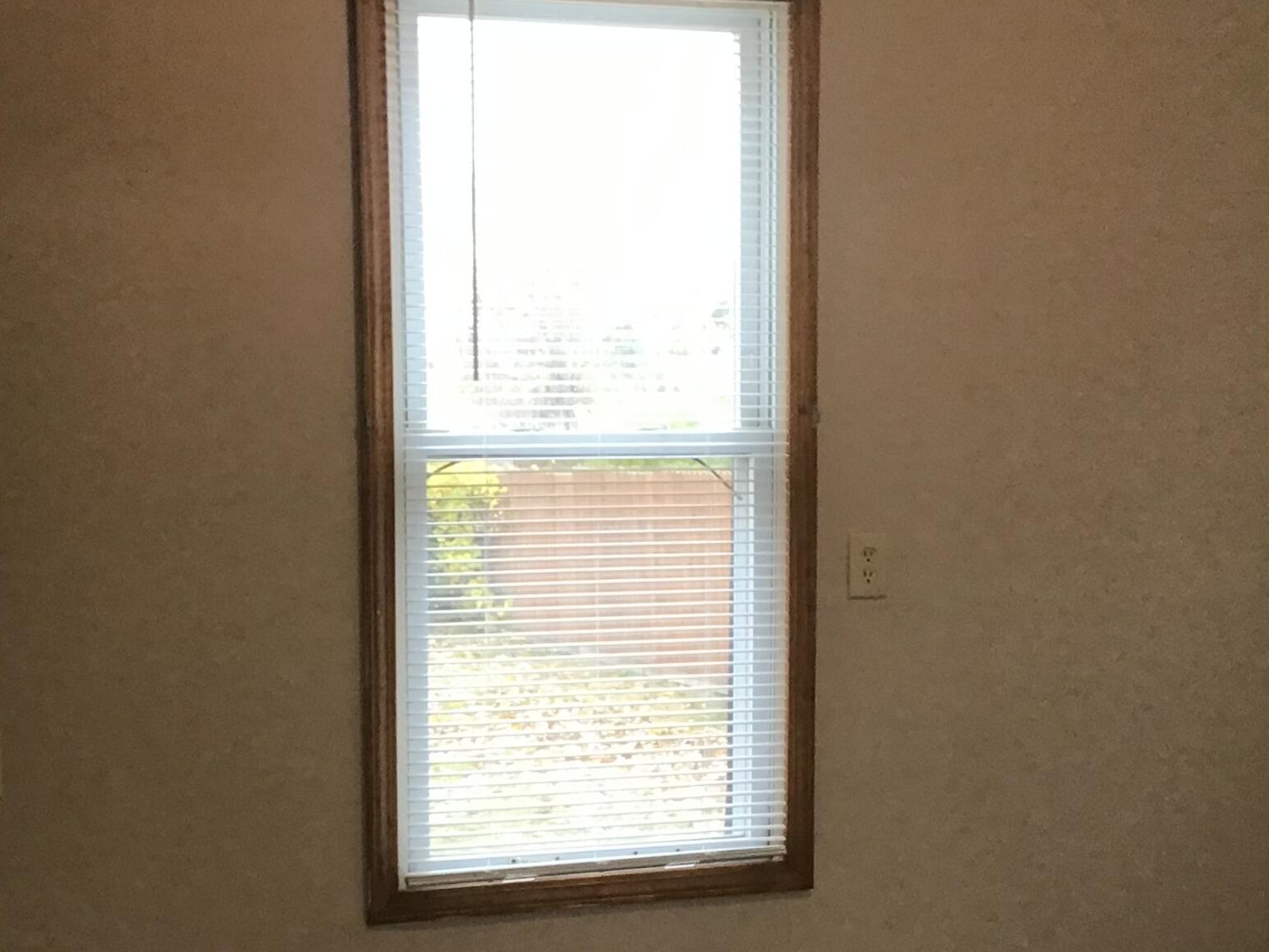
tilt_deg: -3.7
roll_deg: -1.6
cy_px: 645
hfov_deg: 32.2
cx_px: 594
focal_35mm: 60
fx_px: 2200
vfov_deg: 24.3
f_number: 2.4
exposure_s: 1/30
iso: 64
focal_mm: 3.3
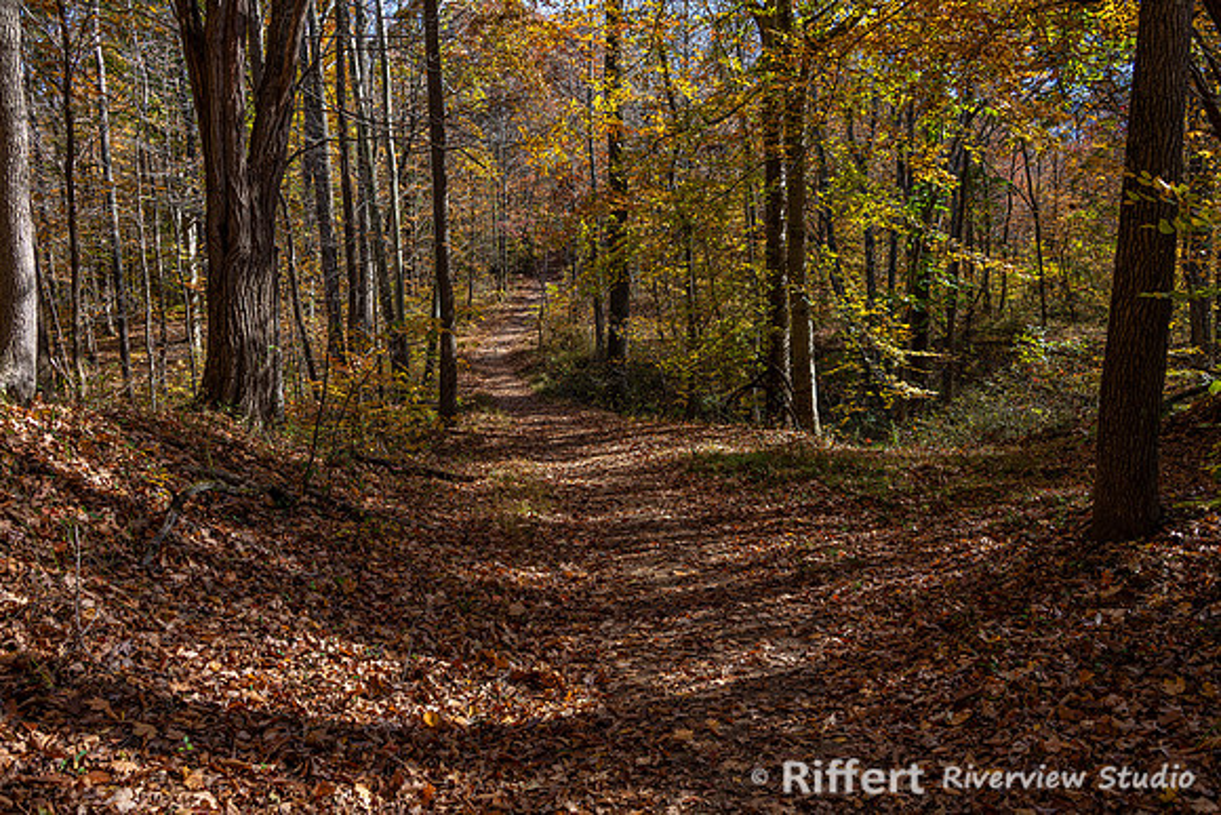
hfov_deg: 65.5
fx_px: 950
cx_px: 610
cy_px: 408
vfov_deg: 46.4
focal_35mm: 28
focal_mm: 28
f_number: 8
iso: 220
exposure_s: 1/160
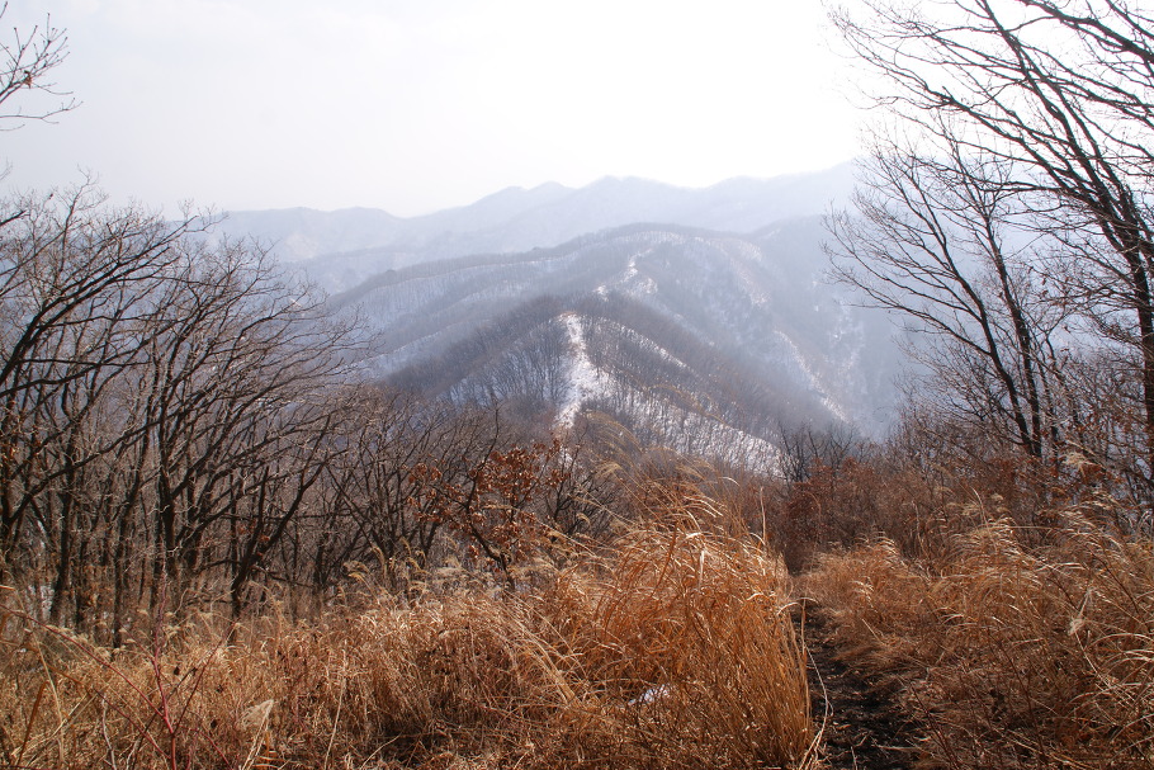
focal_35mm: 28
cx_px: 579
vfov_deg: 46.4
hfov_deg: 65.5
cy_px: 386
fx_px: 898
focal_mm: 18
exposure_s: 1/160
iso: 100
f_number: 10
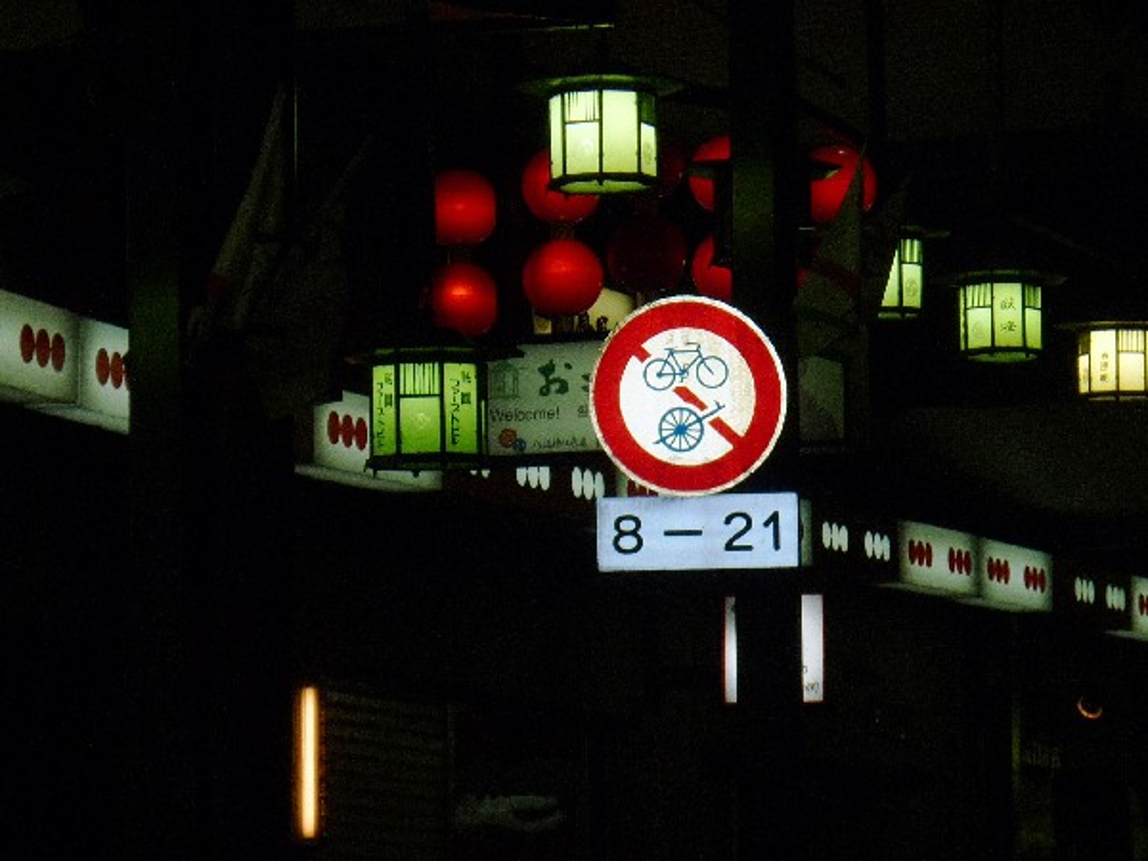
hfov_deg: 10.5
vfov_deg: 7.9
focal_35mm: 189
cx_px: 574
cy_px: 430
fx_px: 6268
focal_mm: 22
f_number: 5.9
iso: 100
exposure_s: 1/60
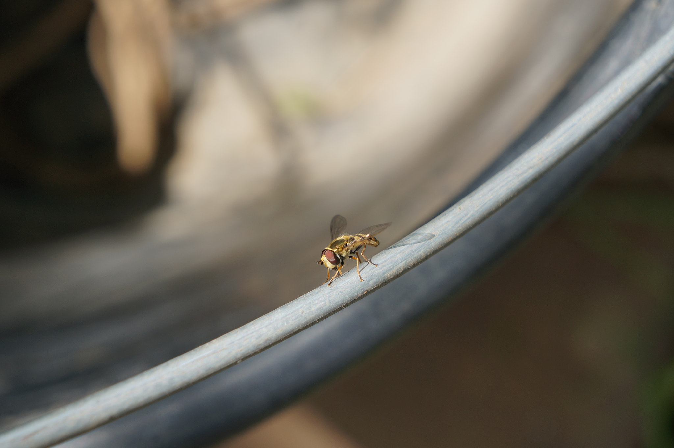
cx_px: 337
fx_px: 1543
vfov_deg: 16.5
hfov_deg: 24.6
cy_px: 224
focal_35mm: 82
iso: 100
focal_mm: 55
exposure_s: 1/160
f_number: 7.1
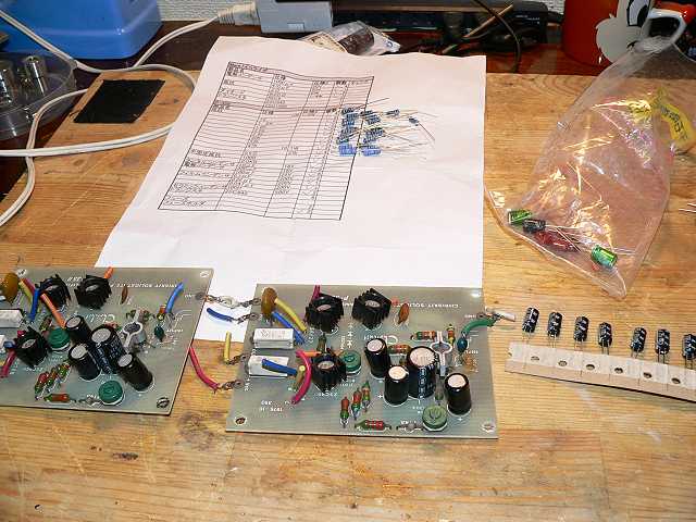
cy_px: 261
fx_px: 724
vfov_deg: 39.7
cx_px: 348
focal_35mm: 36
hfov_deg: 51.4
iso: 80
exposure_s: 1/30
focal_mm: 6
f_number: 2.8
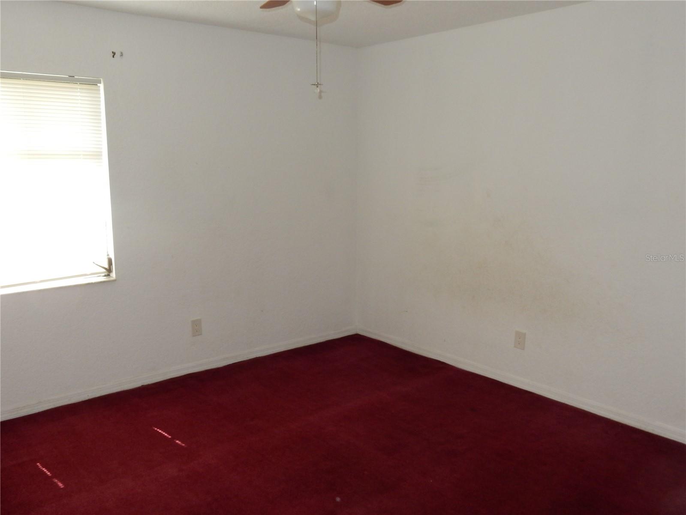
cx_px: 343
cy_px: 258
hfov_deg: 60.0
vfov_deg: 46.8
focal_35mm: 30
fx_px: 595
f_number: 4
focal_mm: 5.4
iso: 200
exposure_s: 1/30
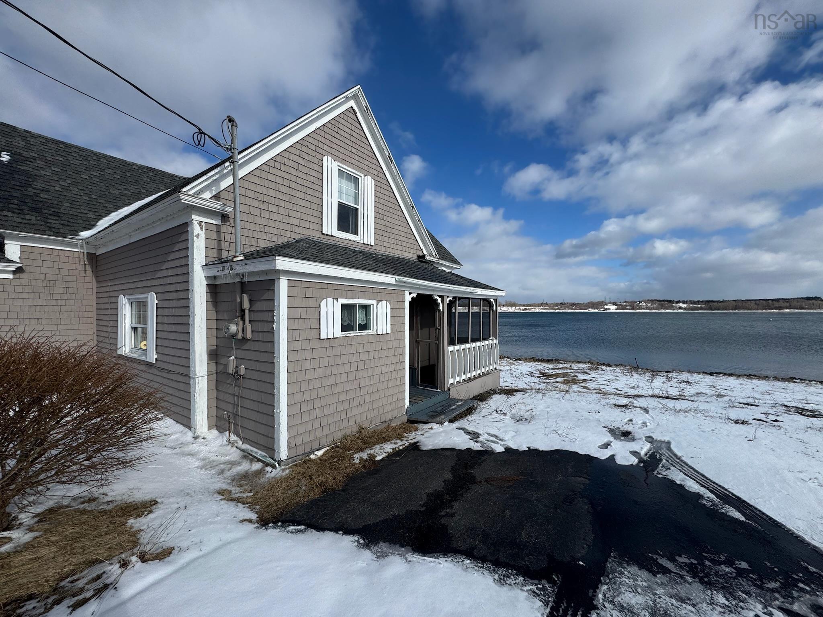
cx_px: 412
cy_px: 308
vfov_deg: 85.7
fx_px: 333
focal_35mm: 14
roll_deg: +0.0
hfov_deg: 102.1
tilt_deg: +0.4
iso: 50
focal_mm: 2.22
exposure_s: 1/3390
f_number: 2.2
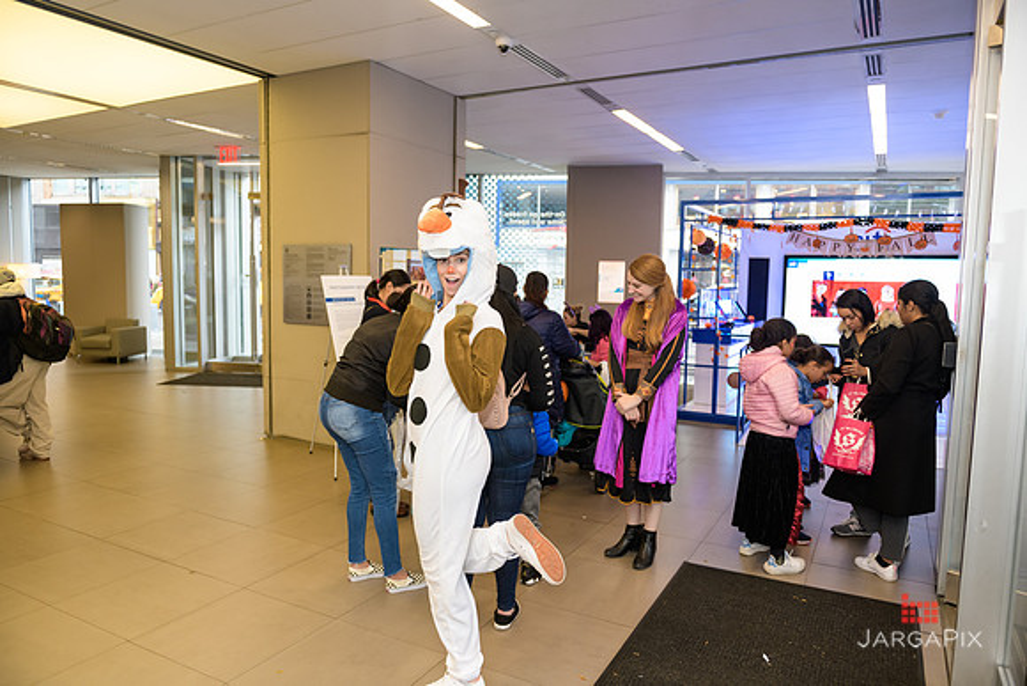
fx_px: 685
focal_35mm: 24
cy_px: 343
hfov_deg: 73.7
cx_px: 514
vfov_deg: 53.2
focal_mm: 24
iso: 800
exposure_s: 1/125
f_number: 3.2
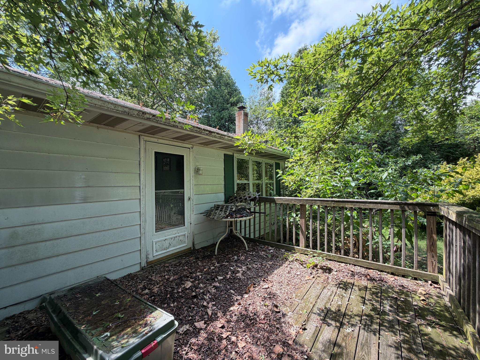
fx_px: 194
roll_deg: +0.8
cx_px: 240
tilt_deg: +1.4
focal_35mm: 14
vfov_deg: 85.7
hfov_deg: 102.1
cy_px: 180
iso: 40
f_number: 2.2
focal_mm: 2.22
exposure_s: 1/169
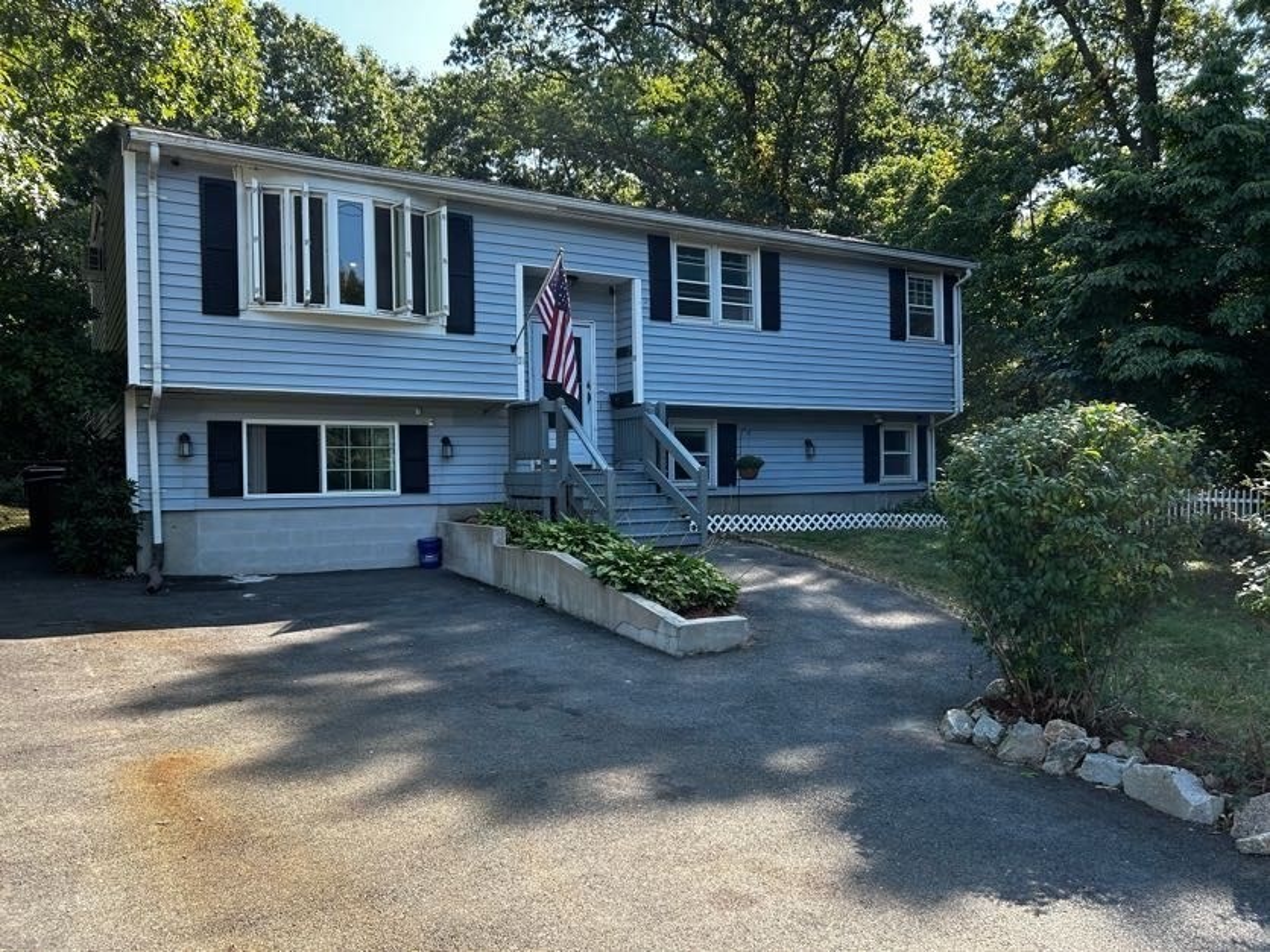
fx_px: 954
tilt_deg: +0.4
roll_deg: +1.9
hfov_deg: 67.3
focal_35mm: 26
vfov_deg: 53.1
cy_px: 476
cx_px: 635
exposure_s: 1/621
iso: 50
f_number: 1.5
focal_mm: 5.7
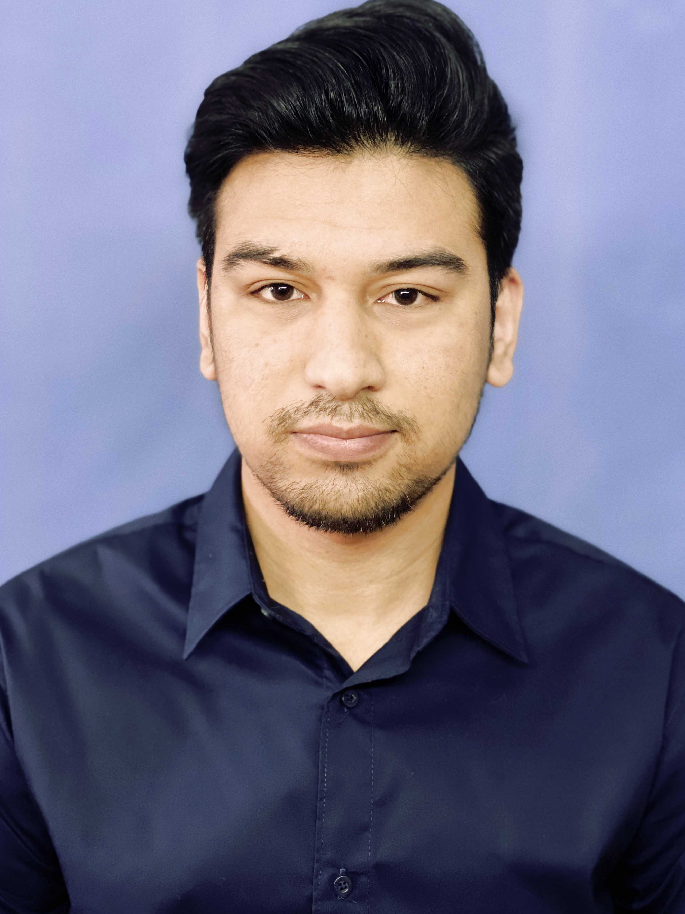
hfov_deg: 24.8
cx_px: 371
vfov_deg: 32.7
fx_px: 1557
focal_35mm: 59
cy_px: 398
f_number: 2
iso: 200
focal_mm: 6
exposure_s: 1/33
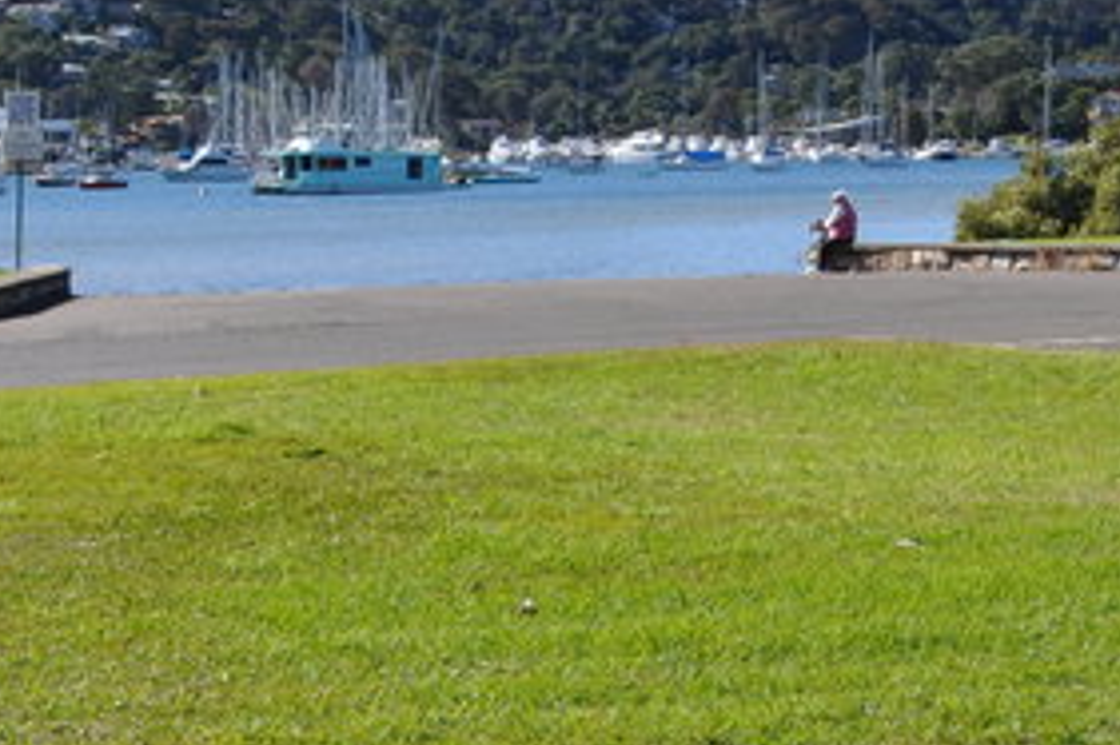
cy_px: 8
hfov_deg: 19.7
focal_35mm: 96
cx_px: 1419
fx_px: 2985
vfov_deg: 14.0
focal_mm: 18
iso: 200
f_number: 9
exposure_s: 1/320
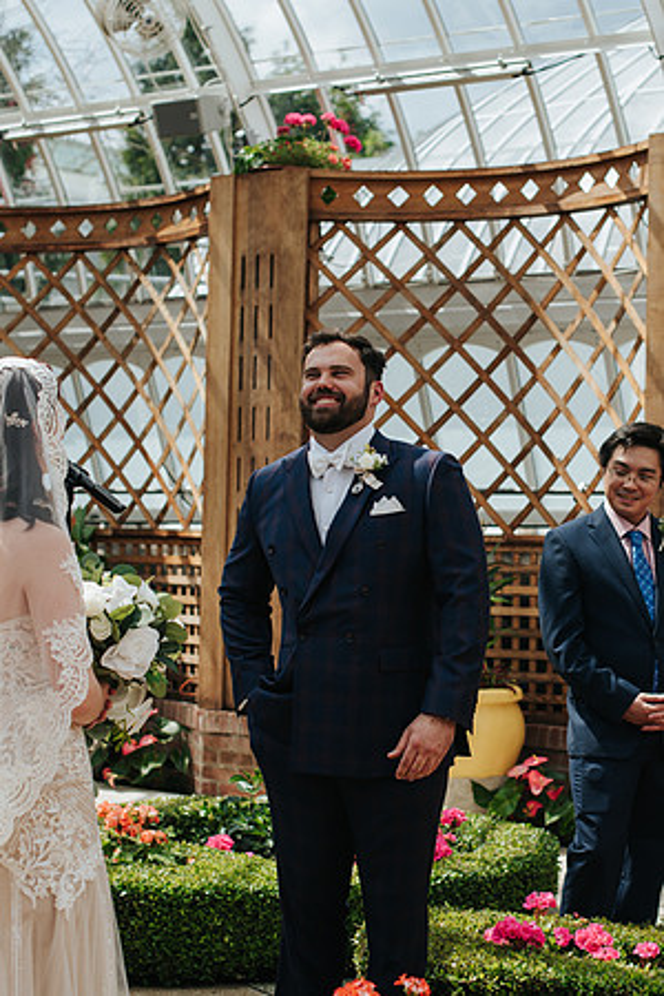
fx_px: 2115
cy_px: 494
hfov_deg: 17.8
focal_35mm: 76
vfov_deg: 26.5
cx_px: 471
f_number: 3.5
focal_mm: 50
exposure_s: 1/1000
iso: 125
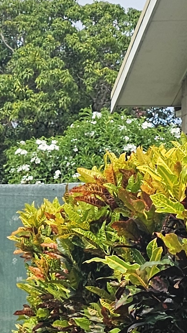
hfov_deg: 8.2
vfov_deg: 15.0
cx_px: -139
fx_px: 1261
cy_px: 204
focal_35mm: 143
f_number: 1.7
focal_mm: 6.3
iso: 20
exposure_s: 1/2000
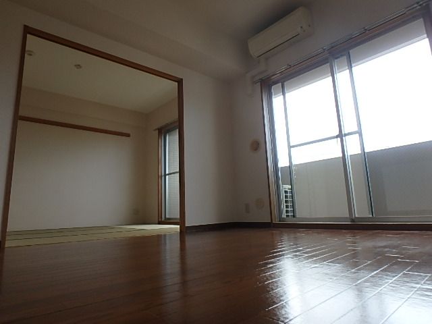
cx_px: 216
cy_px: 162
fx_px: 262
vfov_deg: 63.4
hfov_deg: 79.0
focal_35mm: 21
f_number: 3.5
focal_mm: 3.7
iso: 125
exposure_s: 1/100
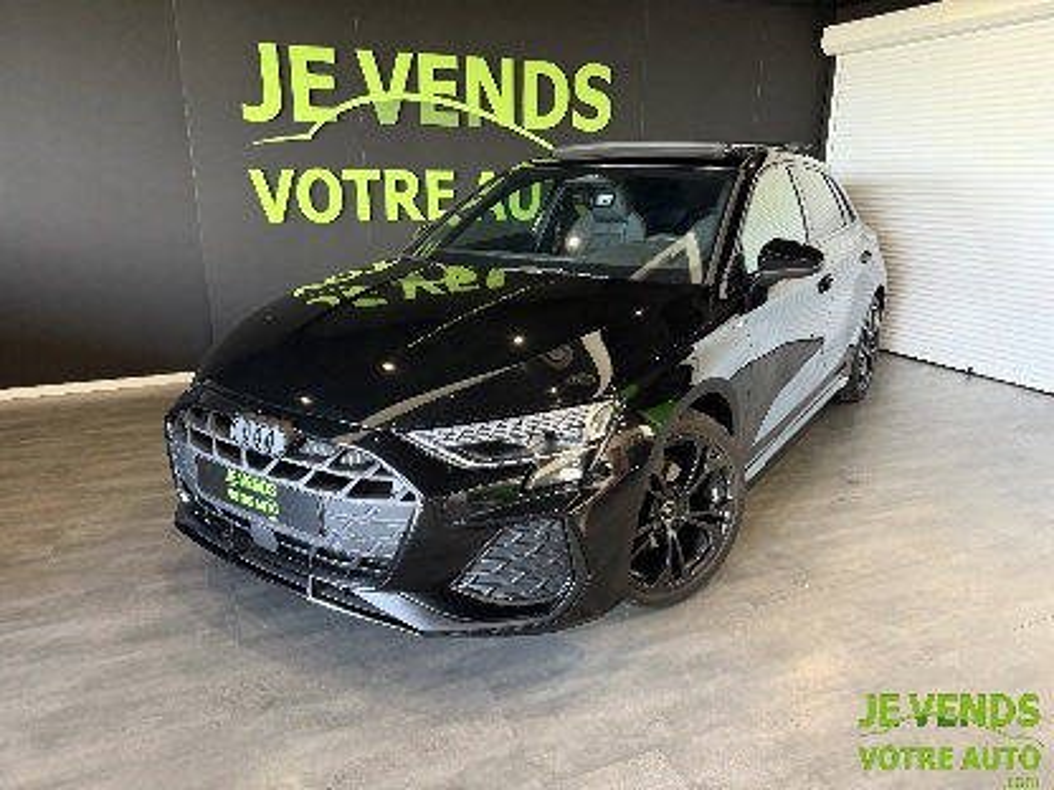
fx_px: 731
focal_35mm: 24
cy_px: 395
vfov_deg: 56.8
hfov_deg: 71.6
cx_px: 527
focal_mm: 6.76
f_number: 1.78
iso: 500
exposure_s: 1/50
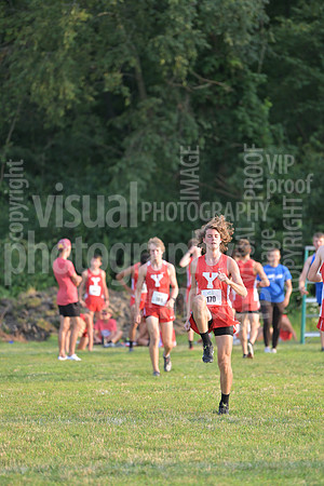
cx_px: 162
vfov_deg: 11.1
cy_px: 243
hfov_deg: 7.4
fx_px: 2497
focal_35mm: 185
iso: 125
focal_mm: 185
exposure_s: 1/400
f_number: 2.8
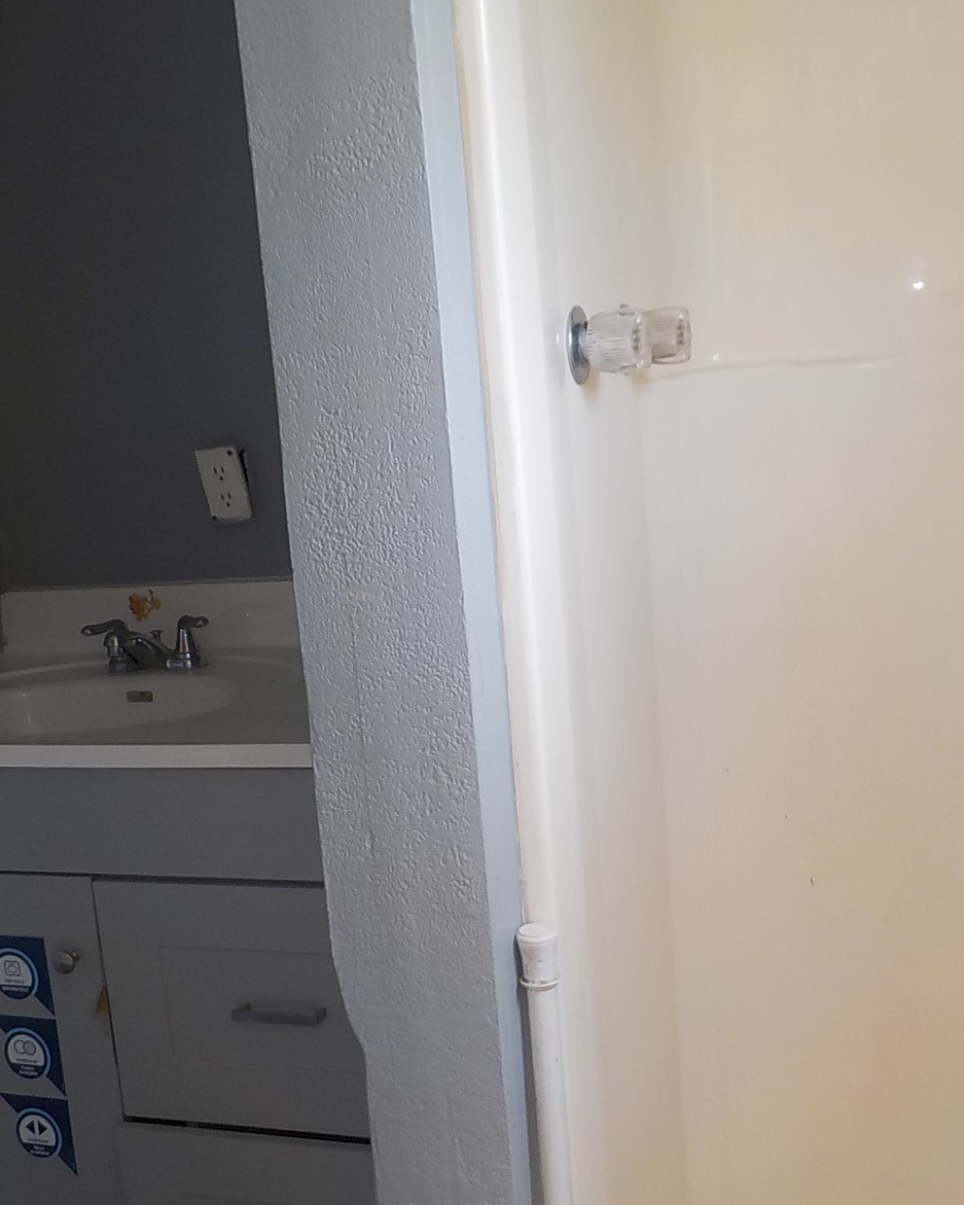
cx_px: 490
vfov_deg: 45.8
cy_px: 603
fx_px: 1426
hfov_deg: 37.3
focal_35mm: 40
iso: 125
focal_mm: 4.1
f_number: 3.3
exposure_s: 1/40
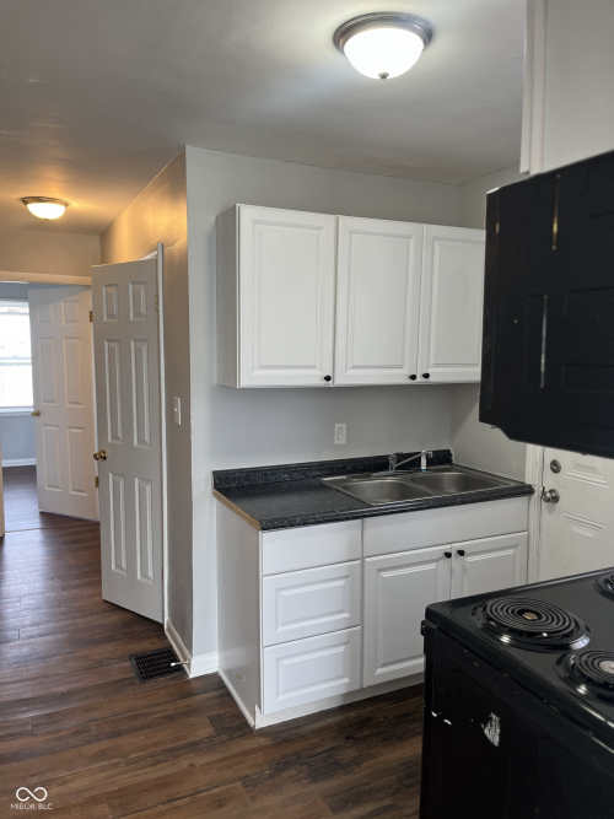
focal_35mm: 26
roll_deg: -0.1
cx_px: 307
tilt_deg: -6.8
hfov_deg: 53.0
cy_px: 410
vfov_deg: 67.3
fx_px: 615
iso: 80
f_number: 1.6
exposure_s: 1/60
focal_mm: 5.1
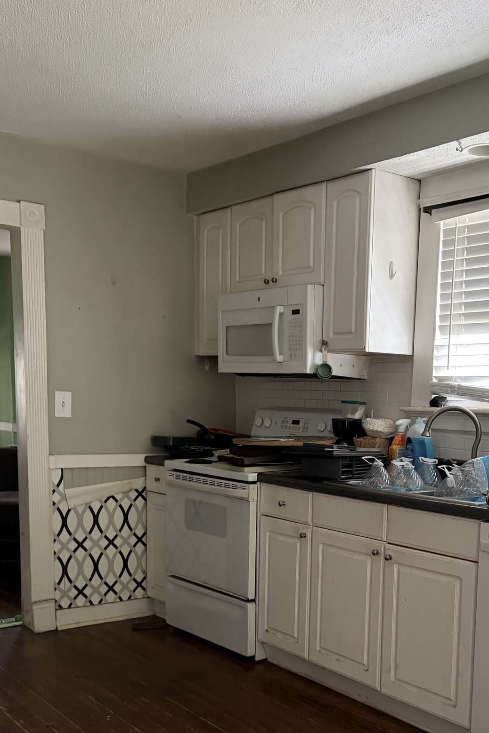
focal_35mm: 40
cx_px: 342
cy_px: 516
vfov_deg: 47.3
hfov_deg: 33.0
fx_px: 815
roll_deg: +0.0
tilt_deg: -7.9
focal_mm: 5.96
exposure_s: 1/30
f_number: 1.6
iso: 640
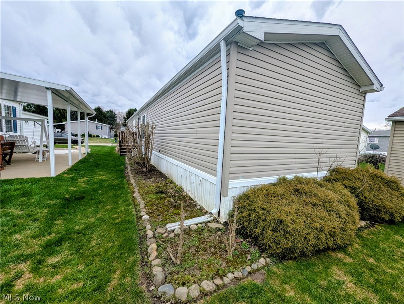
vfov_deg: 90.0
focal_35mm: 13
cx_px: 202
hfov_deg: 106.1
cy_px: 152
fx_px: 152
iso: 48
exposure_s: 1/719
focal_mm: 1.95
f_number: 2.2
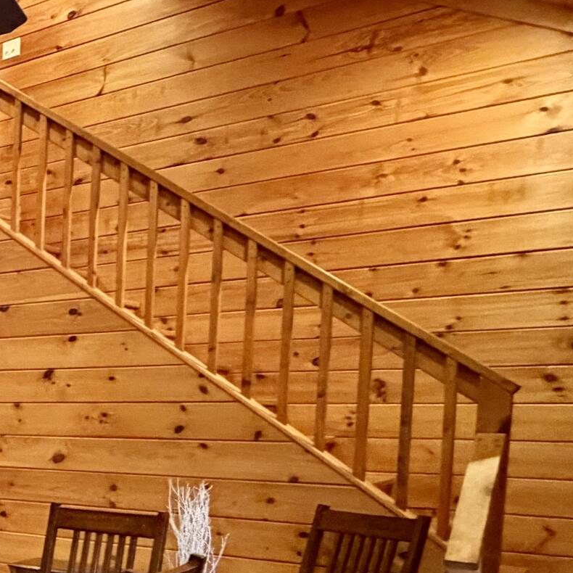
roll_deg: -0.3
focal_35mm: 47
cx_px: -351
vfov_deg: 34.7
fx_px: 880
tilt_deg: -4.3
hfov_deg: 24.6
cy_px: 476
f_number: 2.2
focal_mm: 2.22
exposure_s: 1/60
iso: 1000
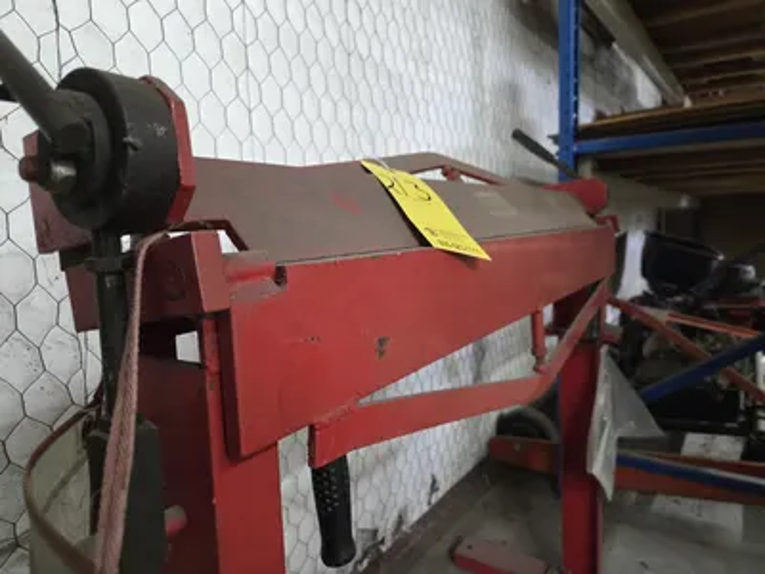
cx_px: 382
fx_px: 508
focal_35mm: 23
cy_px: 287
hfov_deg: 73.9
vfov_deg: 58.9
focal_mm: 5.4
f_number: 1.8
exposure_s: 1/60
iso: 800
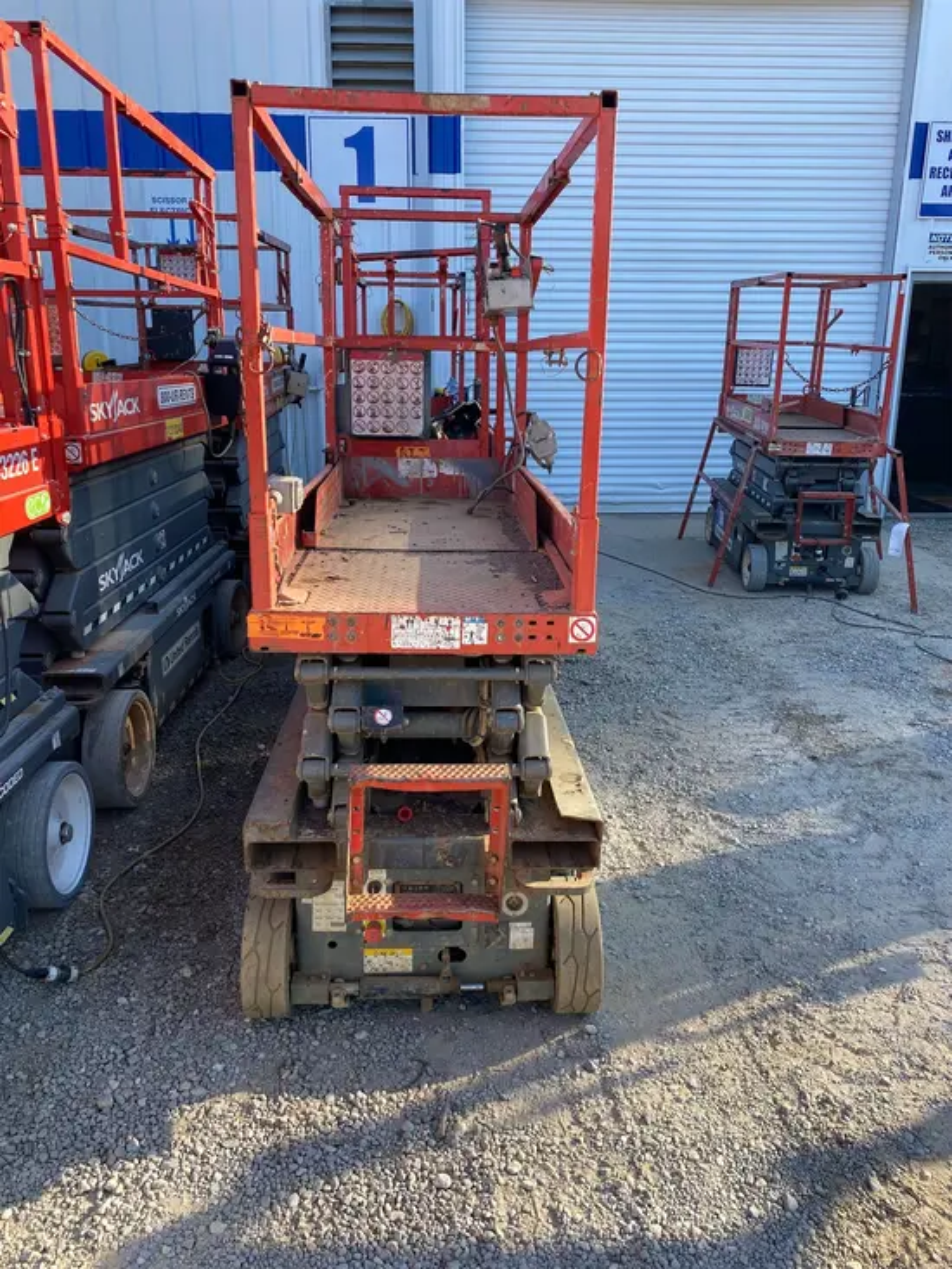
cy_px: 634
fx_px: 953
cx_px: 476
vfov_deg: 67.3
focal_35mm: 26
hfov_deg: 53.1
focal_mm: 4.25
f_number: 1.8
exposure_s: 1/527
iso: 32
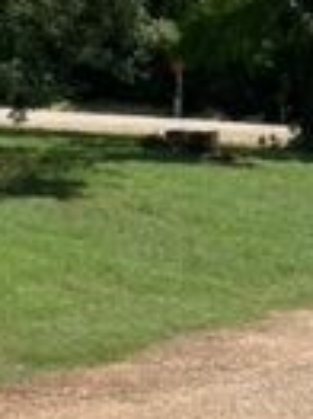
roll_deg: -0.4
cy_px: 54
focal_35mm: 127
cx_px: -428
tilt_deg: +0.1
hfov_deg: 10.2
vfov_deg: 15.4
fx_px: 1534
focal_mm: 4.25
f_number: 1.8
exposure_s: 1/2358
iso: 32
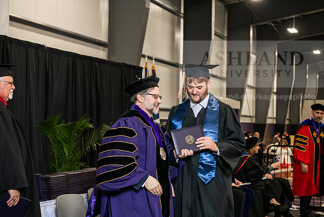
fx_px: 558
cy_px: 108
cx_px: 162
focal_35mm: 62
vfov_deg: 21.9
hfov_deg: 32.4
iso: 2500
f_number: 5
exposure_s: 1/200
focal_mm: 62
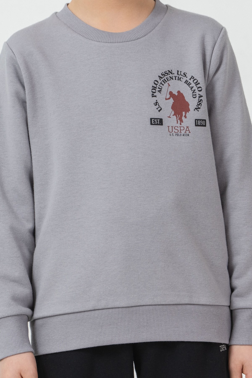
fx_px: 3055
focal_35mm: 291
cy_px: 189
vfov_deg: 7.1
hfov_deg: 4.7
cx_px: 126
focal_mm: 194
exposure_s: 1/160
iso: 160
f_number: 7.1
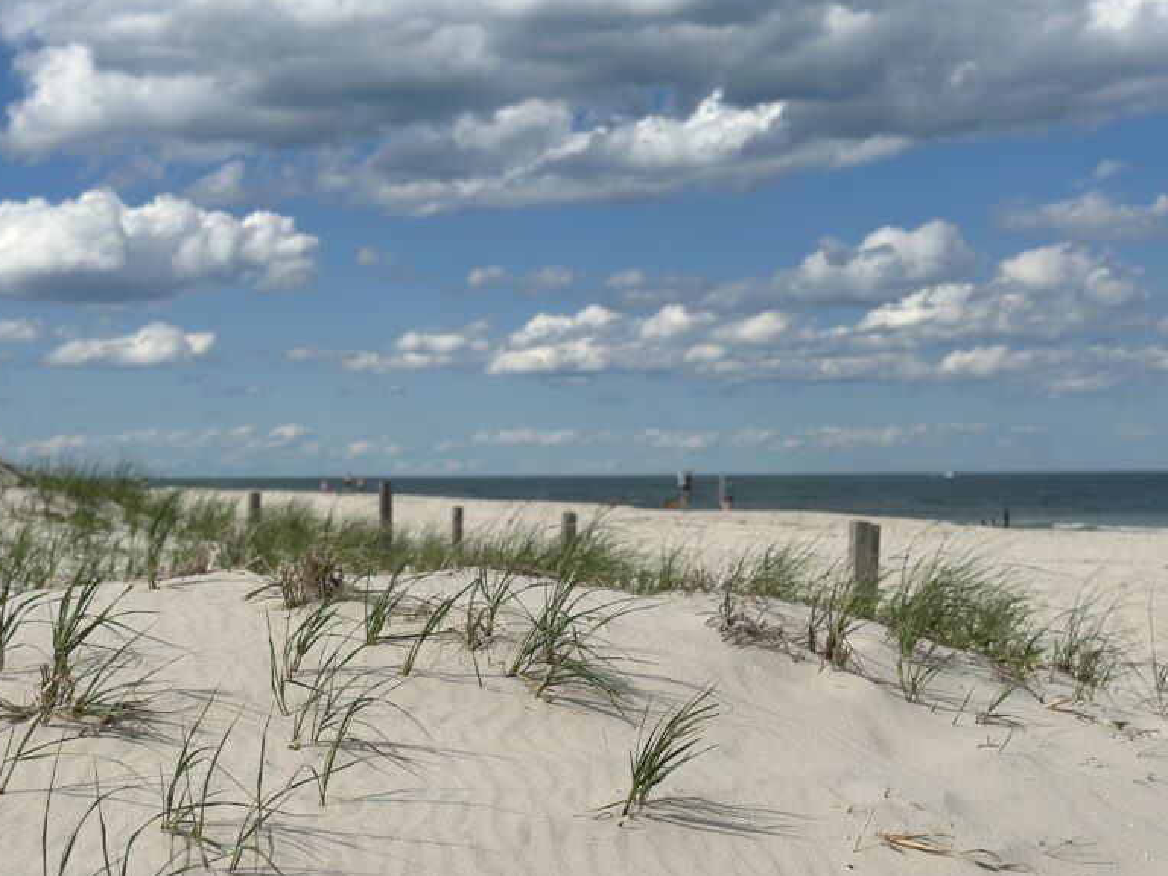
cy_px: 544
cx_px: 537
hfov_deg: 30.3
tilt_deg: -1.6
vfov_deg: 22.9
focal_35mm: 64
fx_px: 2159
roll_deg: +0.1
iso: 80
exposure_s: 1/13699
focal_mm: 6.86
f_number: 1.78
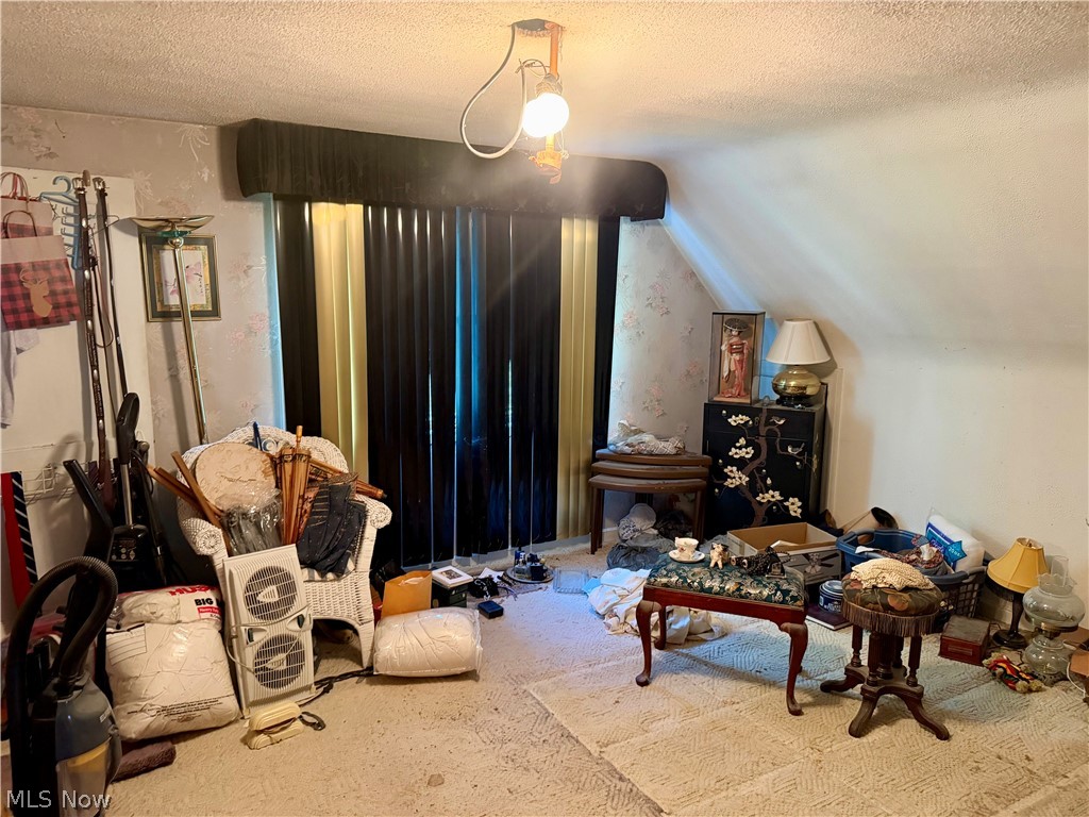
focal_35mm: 24
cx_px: 544
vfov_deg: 56.8
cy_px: 408
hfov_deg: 71.6
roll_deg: -0.5
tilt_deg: -9.3
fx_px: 755
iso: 800
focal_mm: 6.76
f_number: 1.78
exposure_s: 1/40
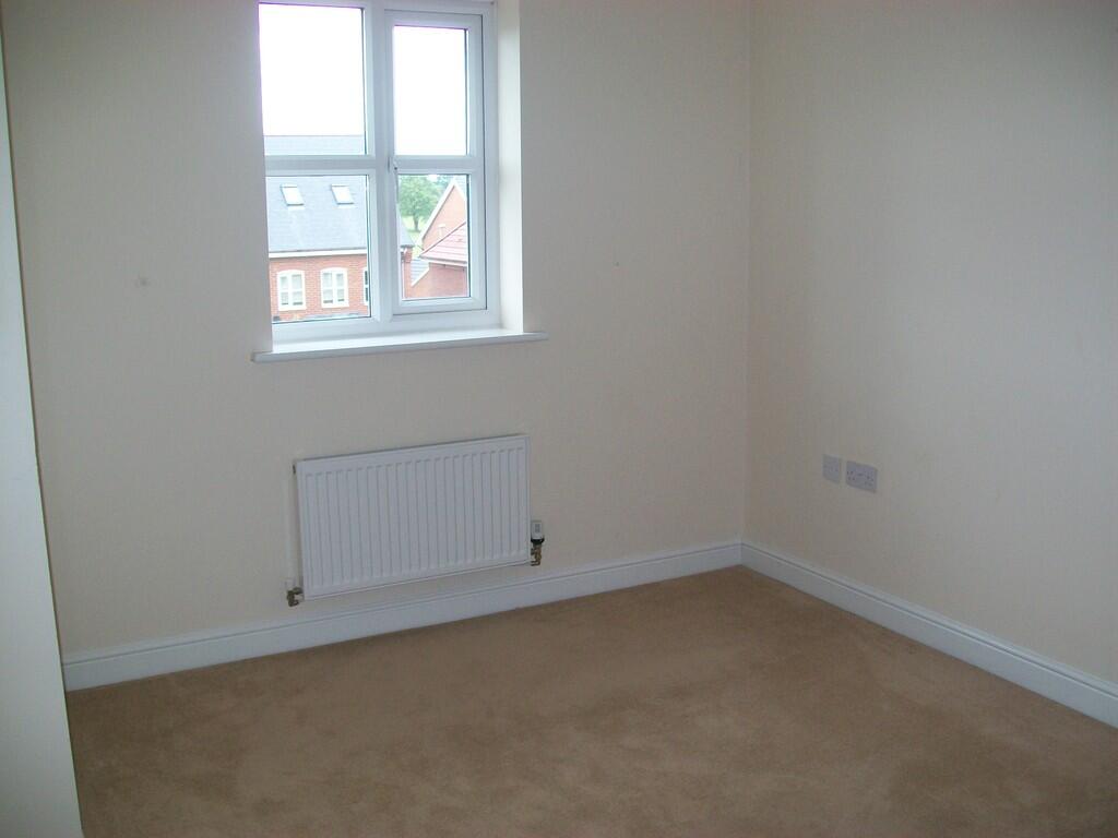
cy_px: 419
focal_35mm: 36
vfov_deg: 39.7
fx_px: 1163
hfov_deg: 51.4
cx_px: 559
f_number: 2.7
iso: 64
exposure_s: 1/60
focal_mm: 6
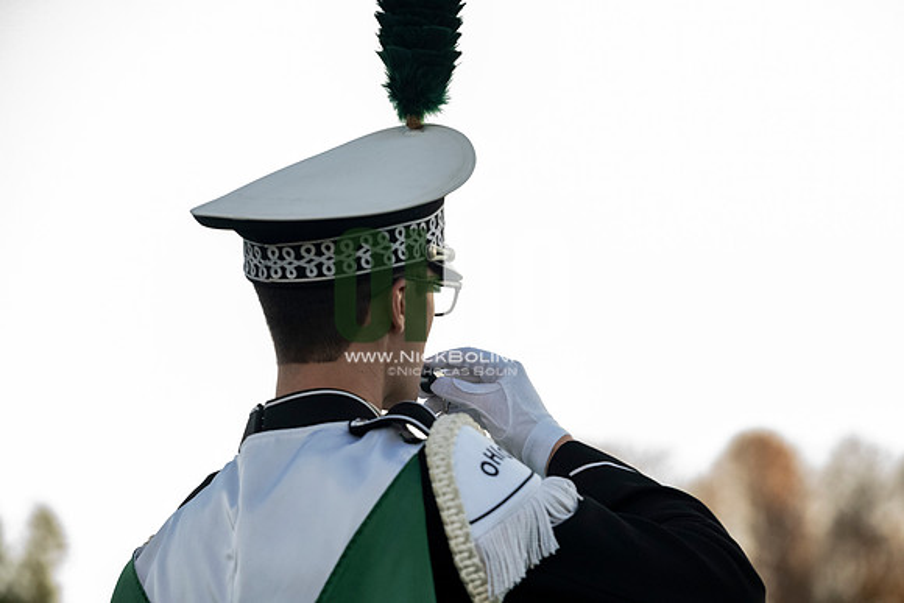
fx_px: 4646
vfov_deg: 7.4
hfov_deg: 11.1
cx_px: 452
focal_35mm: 185
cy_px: 302
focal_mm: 185
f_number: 4.5
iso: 5000
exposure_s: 1/2500
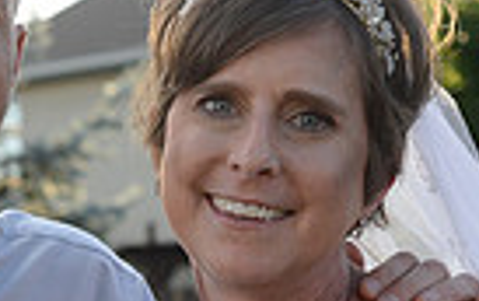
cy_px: 597
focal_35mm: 216
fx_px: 2823
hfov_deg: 9.6
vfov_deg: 5.9
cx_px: -17
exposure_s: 1/400
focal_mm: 50
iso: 400
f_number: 5
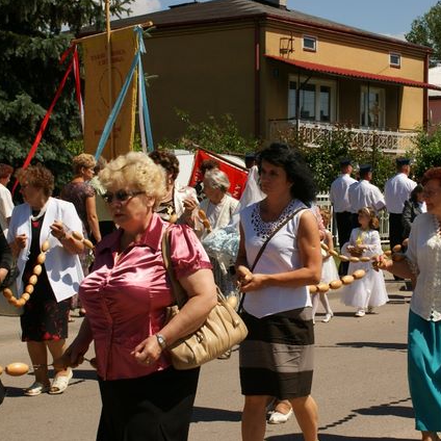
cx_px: 279
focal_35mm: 77
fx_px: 1110
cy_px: 220
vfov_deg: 22.5
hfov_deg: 22.4
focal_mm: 40
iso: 100
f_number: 9
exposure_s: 1/320
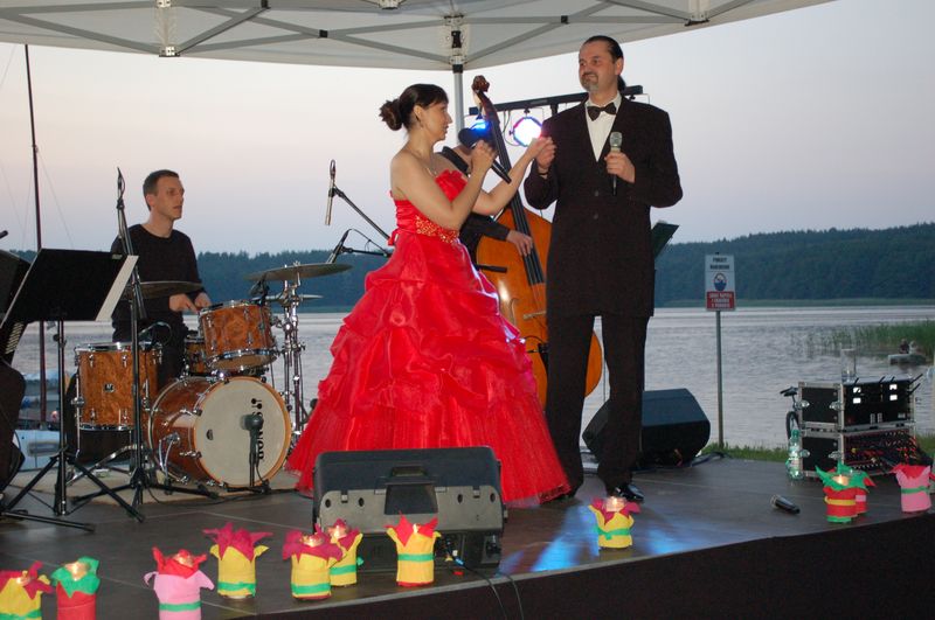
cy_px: 310
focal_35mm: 63
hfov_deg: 31.9
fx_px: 1634
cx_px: 468
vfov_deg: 21.5
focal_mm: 42
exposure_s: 1/60
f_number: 5.3
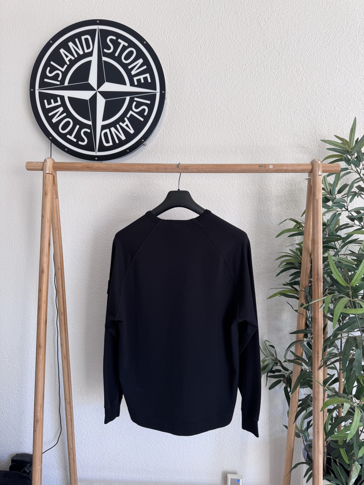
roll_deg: -0.4
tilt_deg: -4.3
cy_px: 242
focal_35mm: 24
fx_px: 336
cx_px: 182
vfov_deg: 71.6
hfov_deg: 56.8
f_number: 1.78
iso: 100
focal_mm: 6.76
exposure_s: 1/121
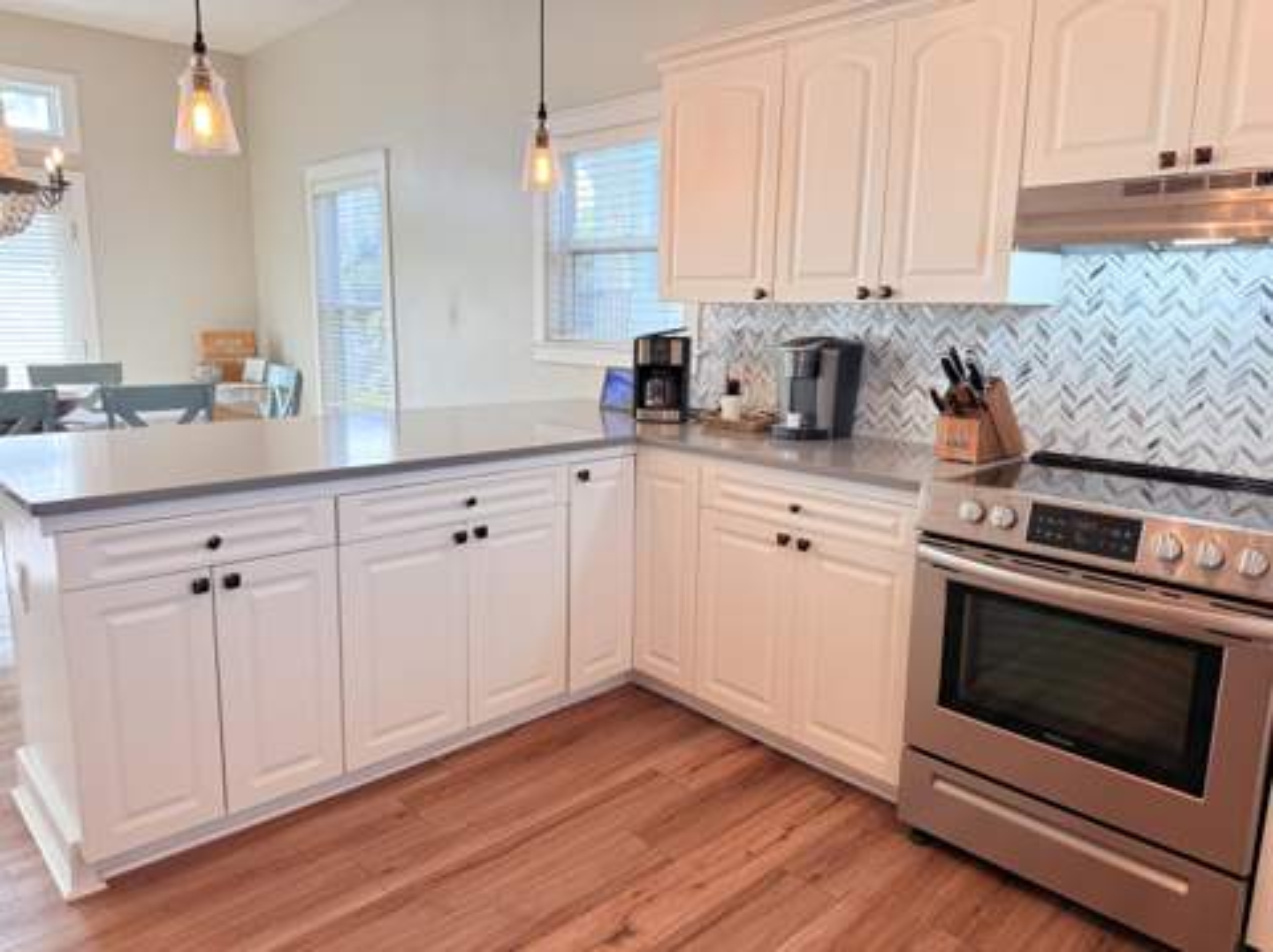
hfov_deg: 71.7
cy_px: 476
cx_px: 636
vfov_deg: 56.7
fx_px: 882
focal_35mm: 24
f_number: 1.78
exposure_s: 1/120
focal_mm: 6.76
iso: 100
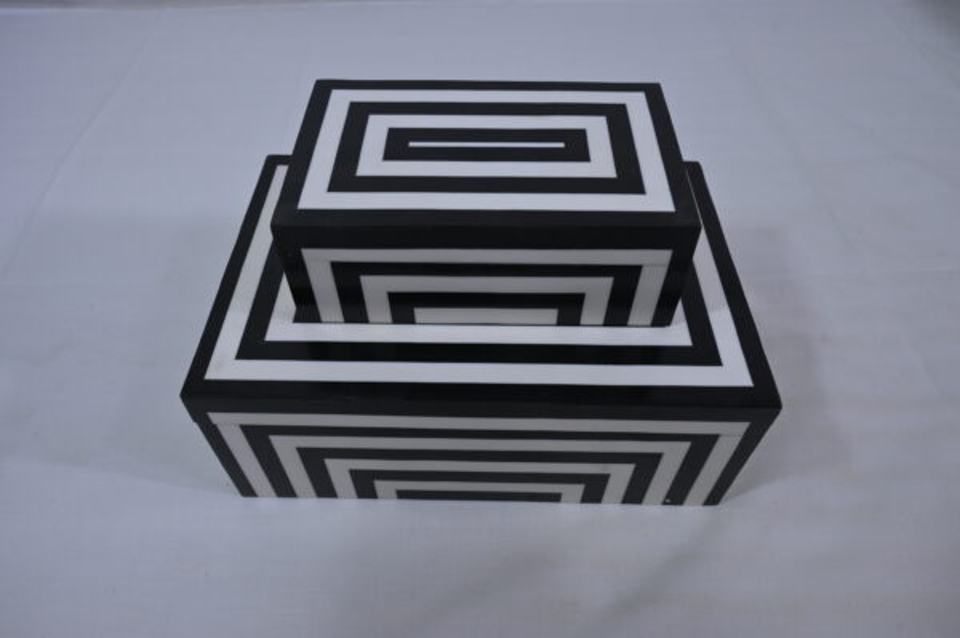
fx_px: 679
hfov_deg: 70.5
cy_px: 319
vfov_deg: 50.3
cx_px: 480
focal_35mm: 26
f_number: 9
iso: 500
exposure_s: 1/125
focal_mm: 25.5
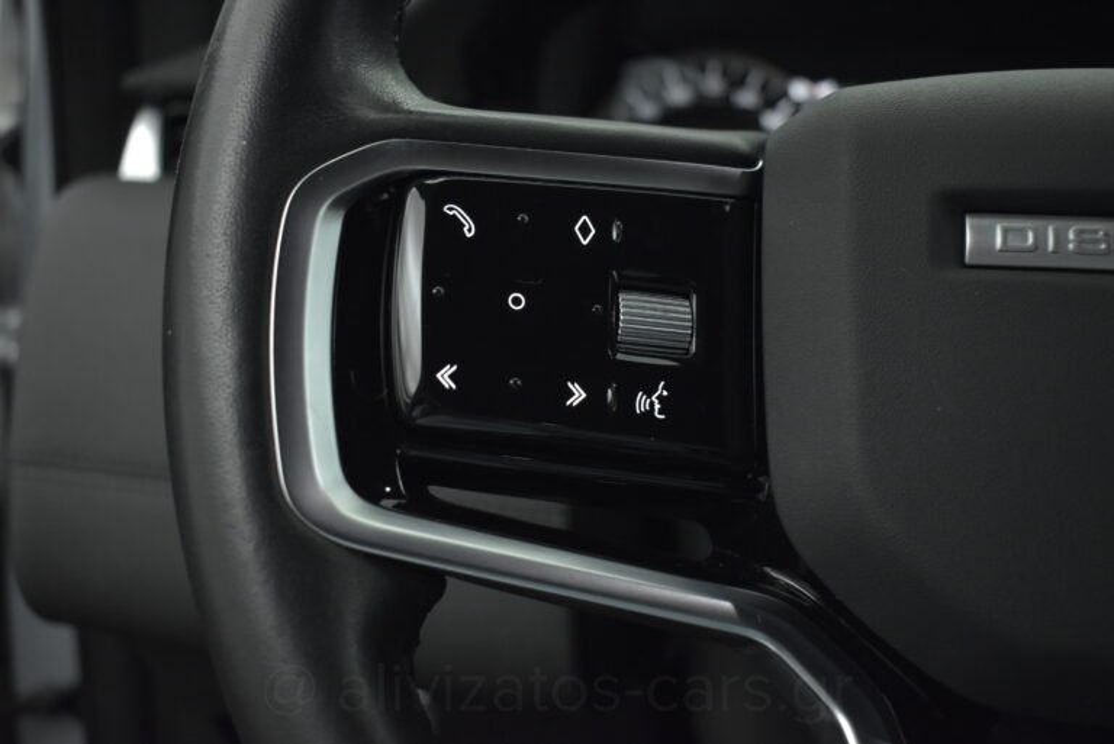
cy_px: 372
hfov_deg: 44.9
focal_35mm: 44
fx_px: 1347
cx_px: 557
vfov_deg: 30.9
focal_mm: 29
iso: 1600
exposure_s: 1/100
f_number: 4.2
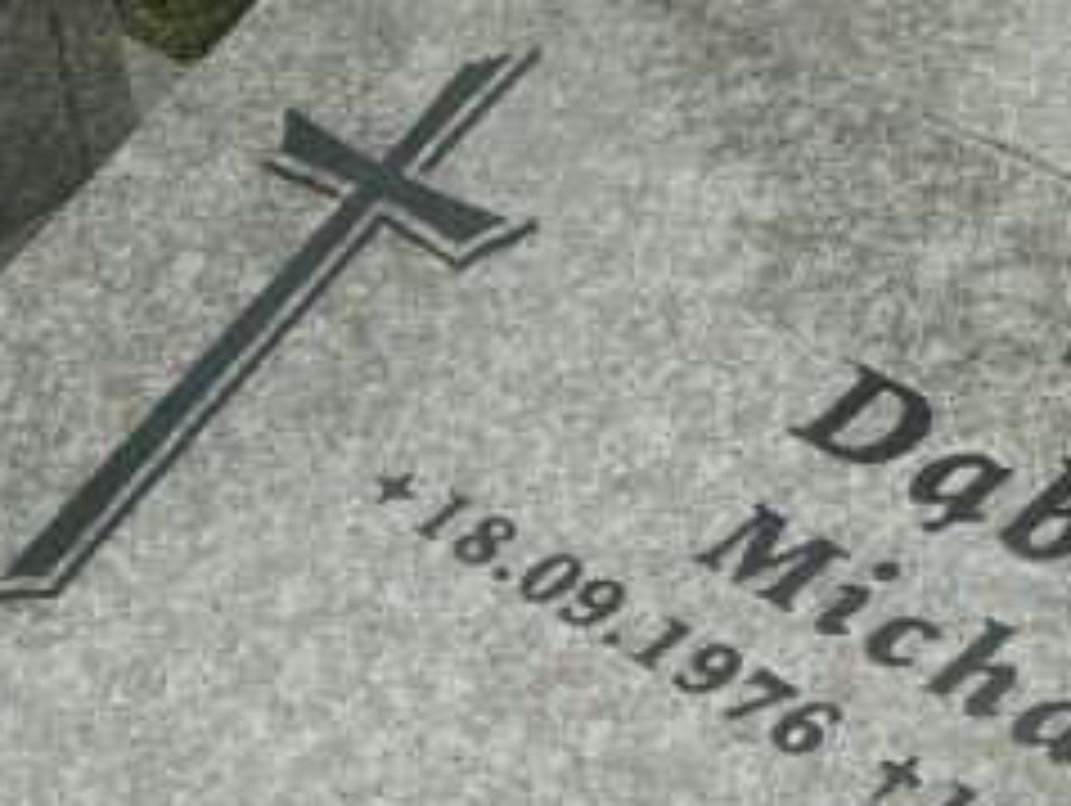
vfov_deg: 15.7
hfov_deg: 20.7
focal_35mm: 94
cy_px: 576
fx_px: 2911
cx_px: 814
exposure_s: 1/200
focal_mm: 5.2
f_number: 2.8
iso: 80
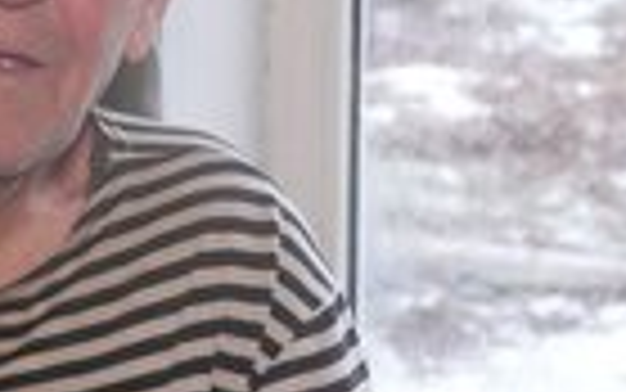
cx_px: 126
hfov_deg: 16.4
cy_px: 201
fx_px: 2150
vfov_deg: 10.4
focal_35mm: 126
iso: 4000
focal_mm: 29
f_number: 4
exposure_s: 1/160
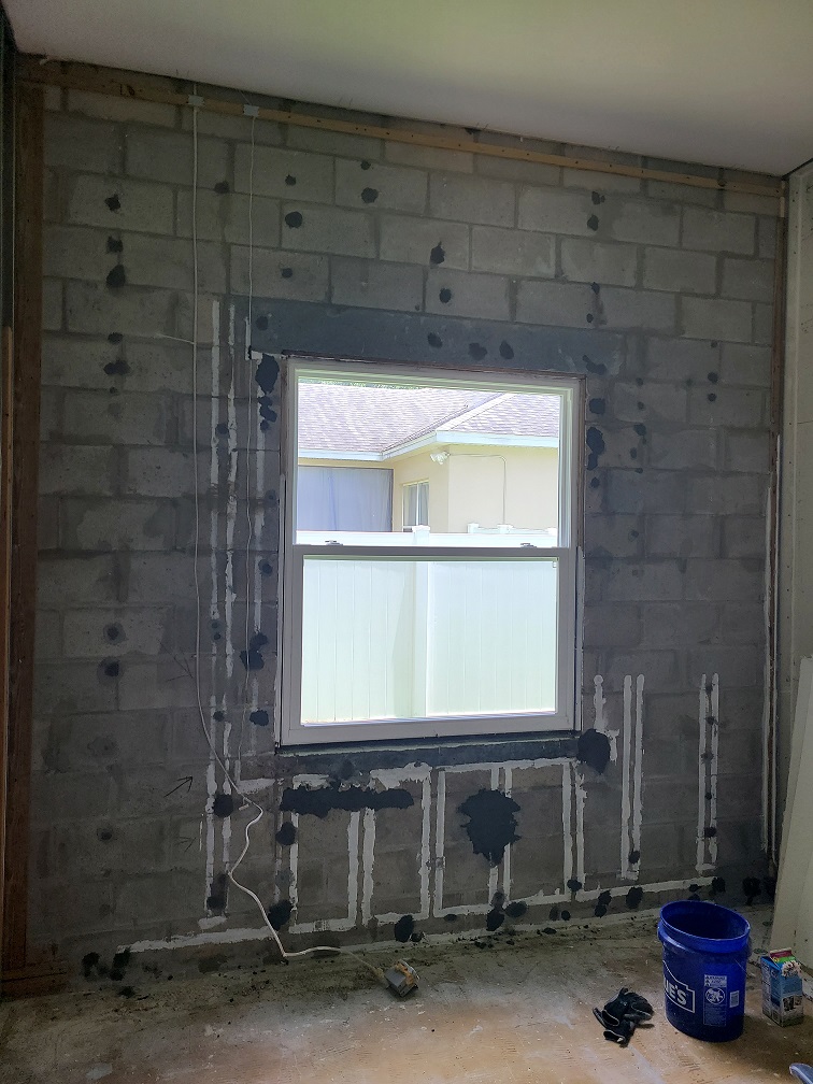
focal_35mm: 26
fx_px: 814
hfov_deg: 53.1
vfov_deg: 67.3
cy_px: 542
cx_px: 406
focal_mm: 5.4
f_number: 1.8
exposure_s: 1/180
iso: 40
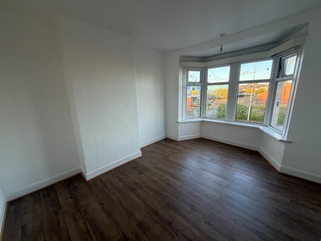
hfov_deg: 102.1
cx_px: 160
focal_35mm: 14
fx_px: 130
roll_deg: +1.0
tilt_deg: -12.8
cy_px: 120
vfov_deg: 85.7
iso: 125
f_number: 2.2
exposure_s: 1/121
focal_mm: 2.22
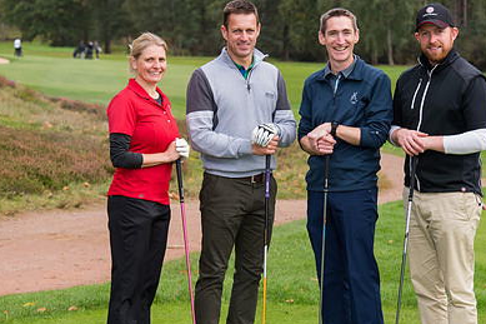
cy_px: 202
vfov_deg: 7.5
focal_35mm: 182
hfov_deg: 11.3
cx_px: 276
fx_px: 2456
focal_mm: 122
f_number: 8
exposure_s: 1/250
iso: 400
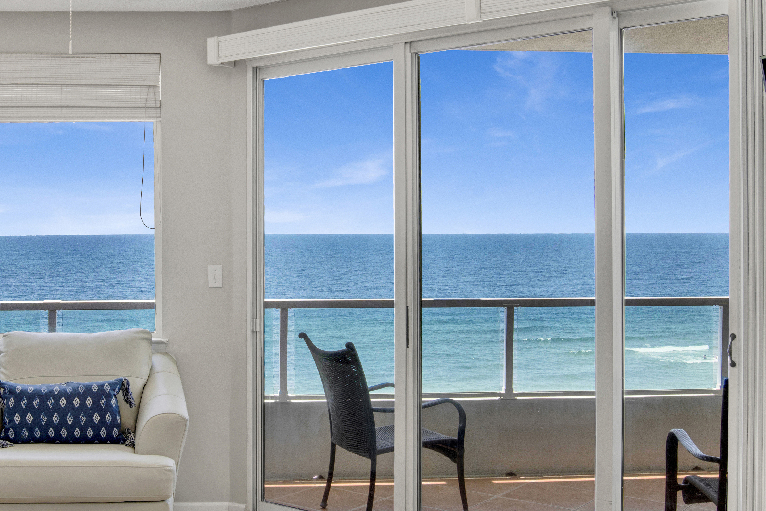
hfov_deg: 44.4
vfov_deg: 31.2
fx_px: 915
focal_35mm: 43
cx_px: 223
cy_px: 235
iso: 200
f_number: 11
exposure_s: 1/40
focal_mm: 19
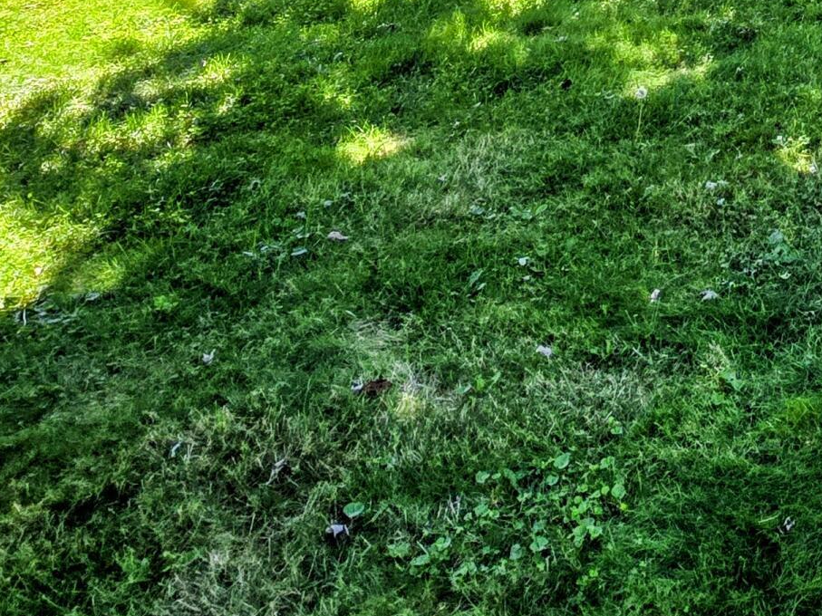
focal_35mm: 43
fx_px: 1021
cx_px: 910
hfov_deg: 36.8
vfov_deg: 26.0
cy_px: -279
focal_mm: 2.2
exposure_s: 1/471
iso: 50
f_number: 2.2
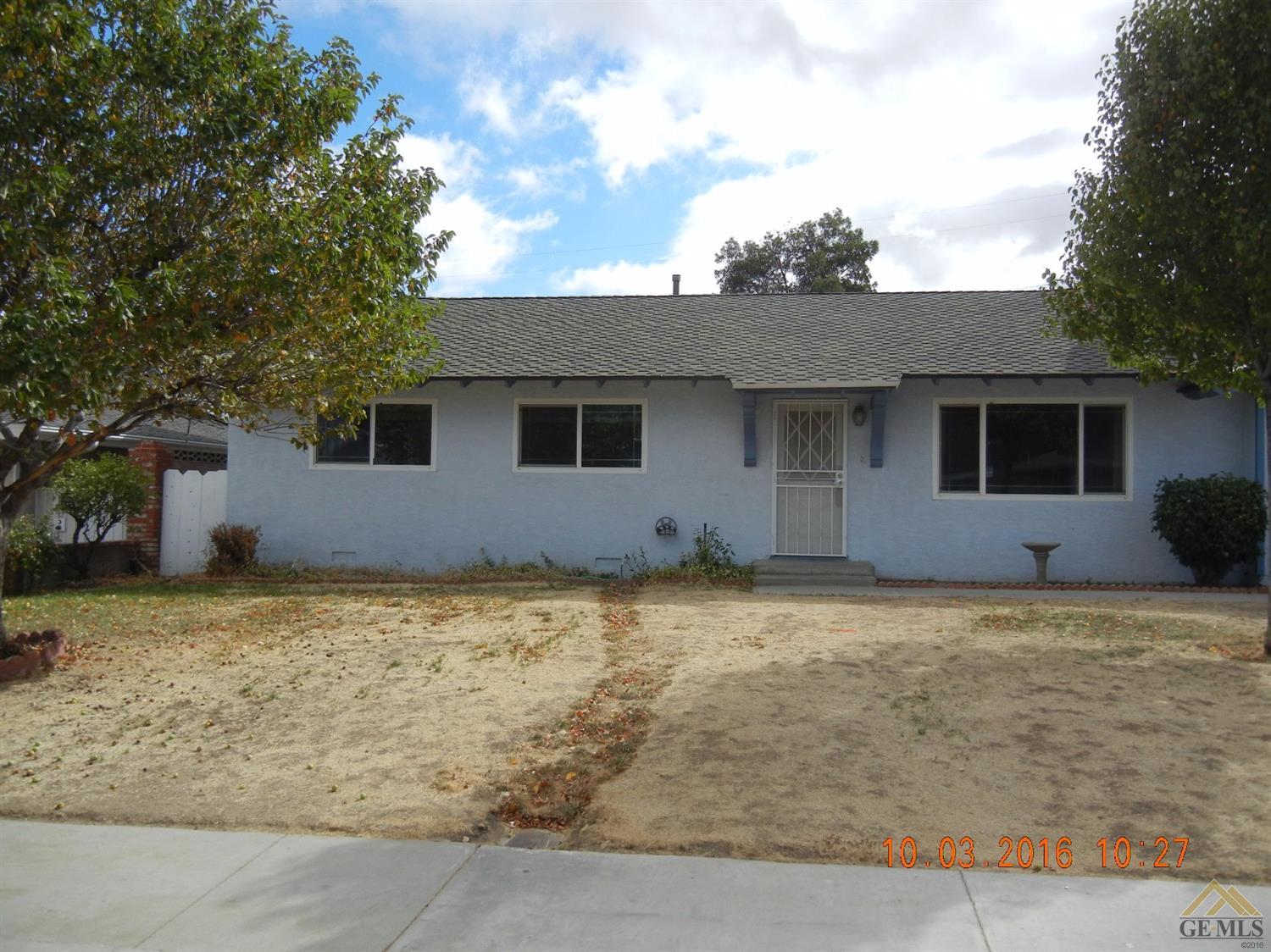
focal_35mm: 30
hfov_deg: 60.0
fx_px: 1101
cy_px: 476
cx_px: 636
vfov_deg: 46.8
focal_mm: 5.4
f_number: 7
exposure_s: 1/318
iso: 160
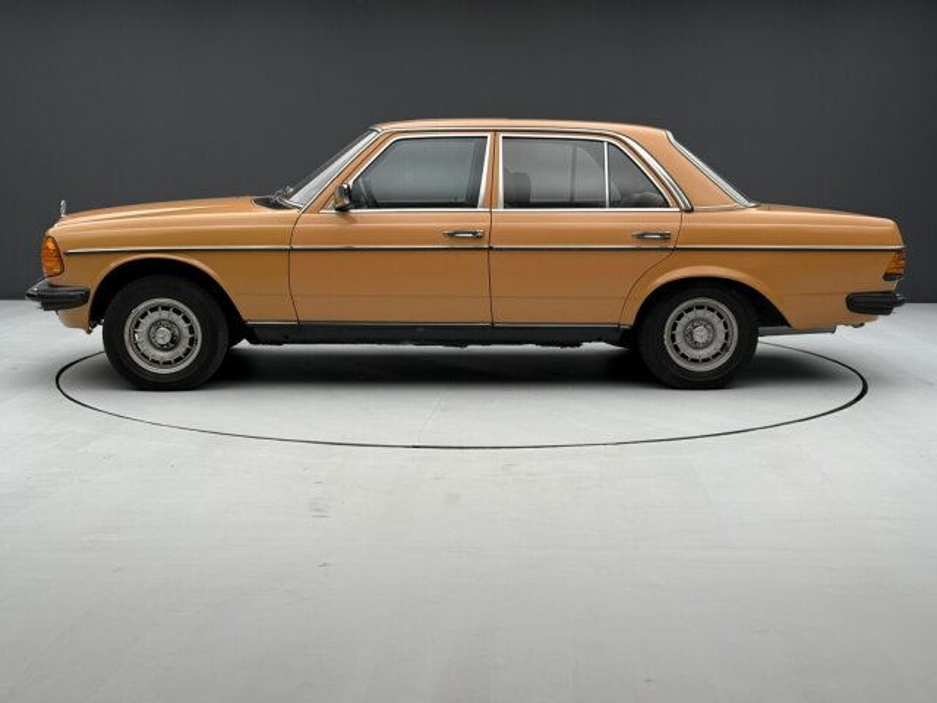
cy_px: 352
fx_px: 1299
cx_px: 468
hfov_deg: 39.7
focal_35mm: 48
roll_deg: -1.1
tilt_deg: -8.6
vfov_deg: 30.3
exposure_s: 1/90
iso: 100
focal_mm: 6.76
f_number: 1.78
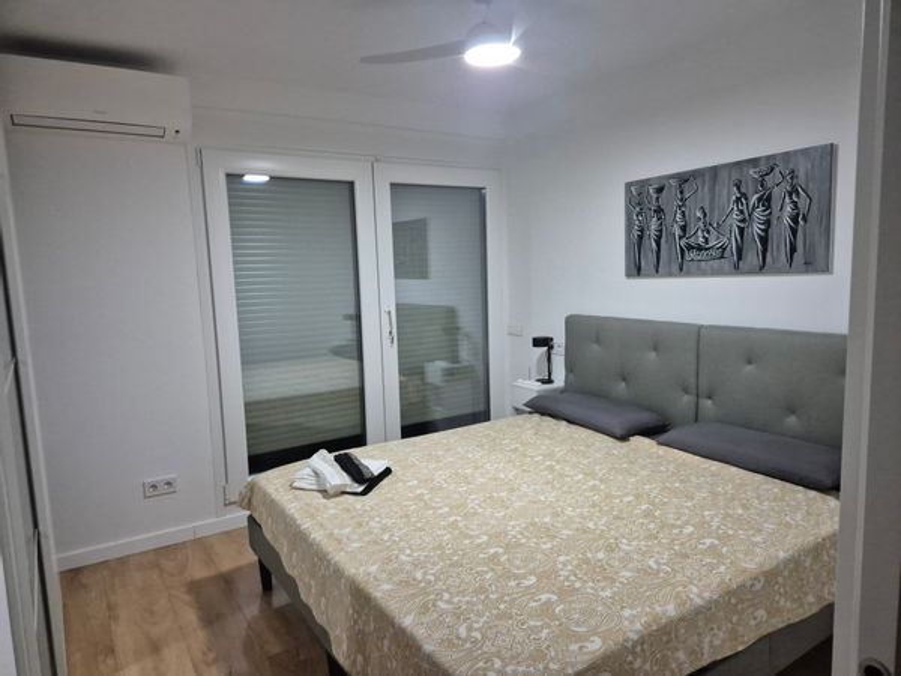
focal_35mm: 23
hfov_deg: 73.9
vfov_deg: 58.9
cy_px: 338
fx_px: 599
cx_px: 450
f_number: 1.8
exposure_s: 1/83
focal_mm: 5.4
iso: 640
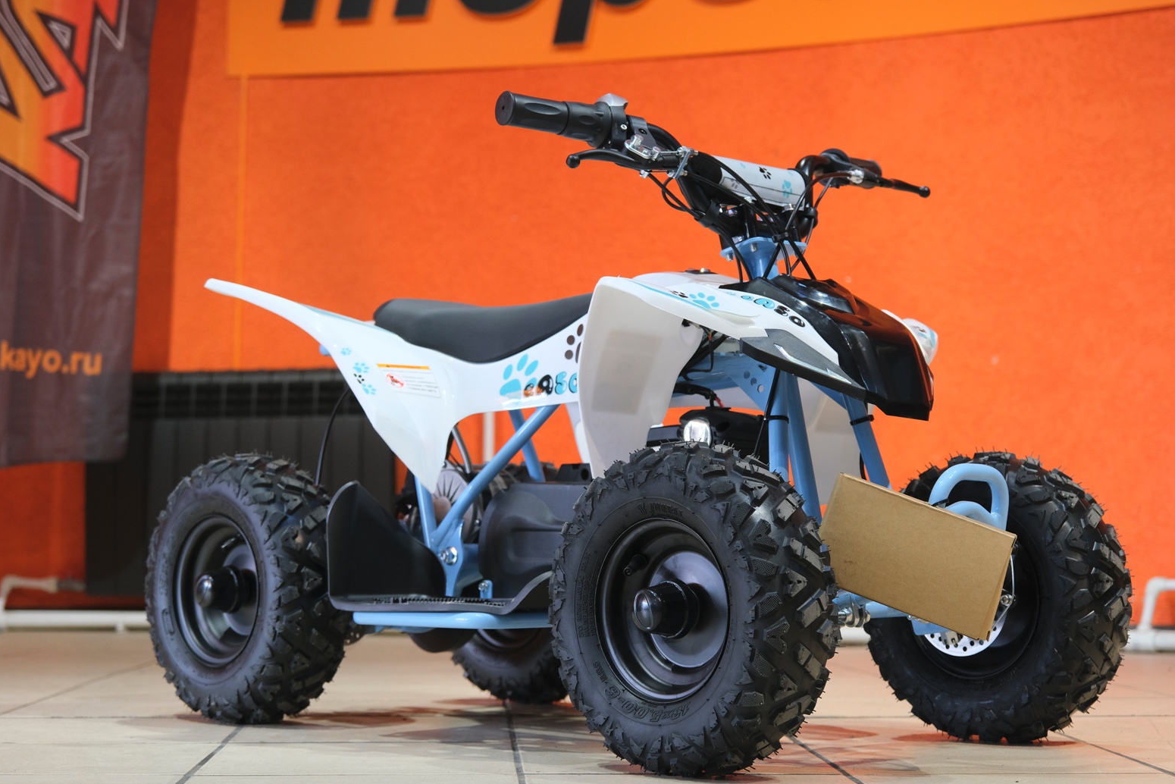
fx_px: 2089
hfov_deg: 31.4
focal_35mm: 64
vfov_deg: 21.3
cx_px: 603
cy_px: 398
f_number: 4
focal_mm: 41.1
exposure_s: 1/100
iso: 1250
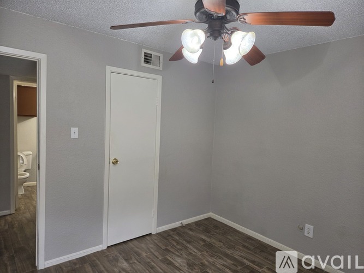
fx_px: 242
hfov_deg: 73.9
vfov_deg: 58.9
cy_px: 136
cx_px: 182
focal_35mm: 23
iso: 125
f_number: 1.8
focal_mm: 5.4
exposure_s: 1/120
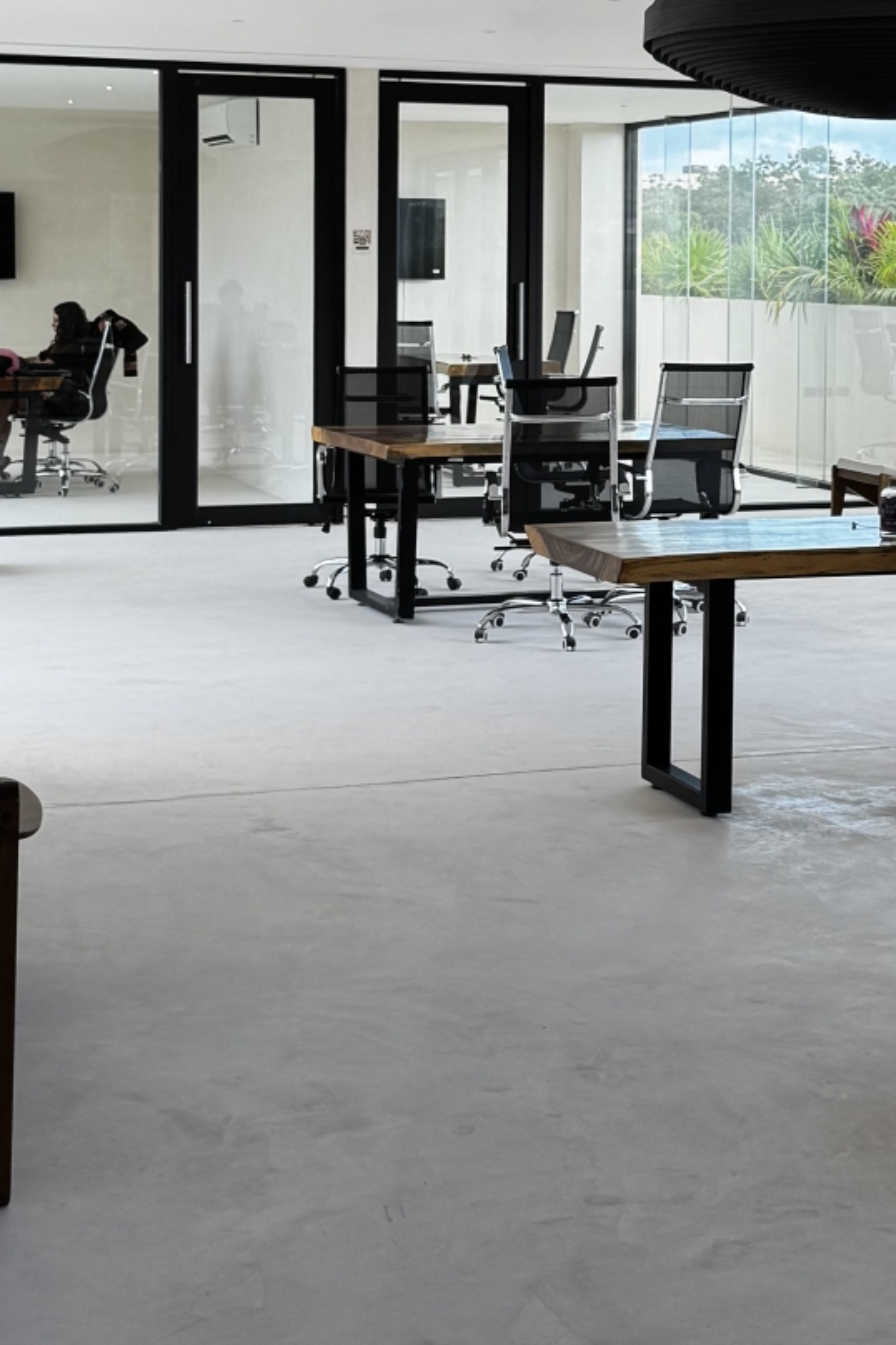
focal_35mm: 66
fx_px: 2464
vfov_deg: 30.0
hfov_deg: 20.5
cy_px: 338
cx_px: 591
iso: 64
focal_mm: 6.76
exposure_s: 1/209
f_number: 1.78
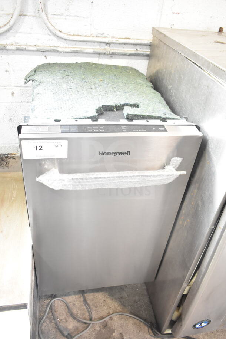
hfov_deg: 43.6
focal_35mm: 30
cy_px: 170
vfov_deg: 61.9
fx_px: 282
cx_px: 113
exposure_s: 1/80
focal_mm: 20
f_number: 4.5
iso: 1600
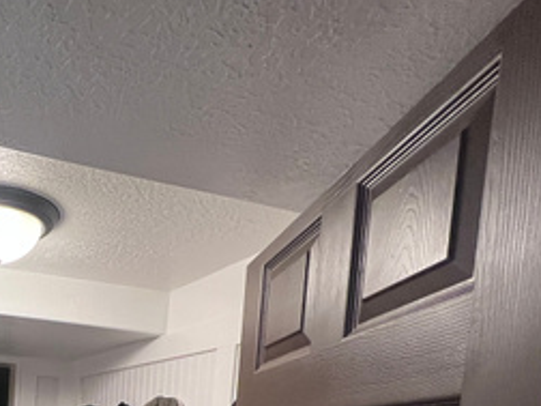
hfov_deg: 47.5
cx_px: 19
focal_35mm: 33
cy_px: 498
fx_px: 516
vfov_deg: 33.9
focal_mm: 1.57
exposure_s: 1/60
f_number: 1.8
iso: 320
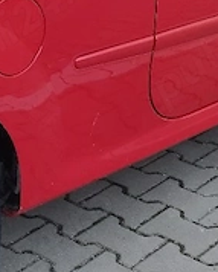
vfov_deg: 18.1
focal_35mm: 105
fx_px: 845
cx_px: 75
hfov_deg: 14.7
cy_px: 64
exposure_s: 1/50
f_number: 1.89
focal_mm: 5.89
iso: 130
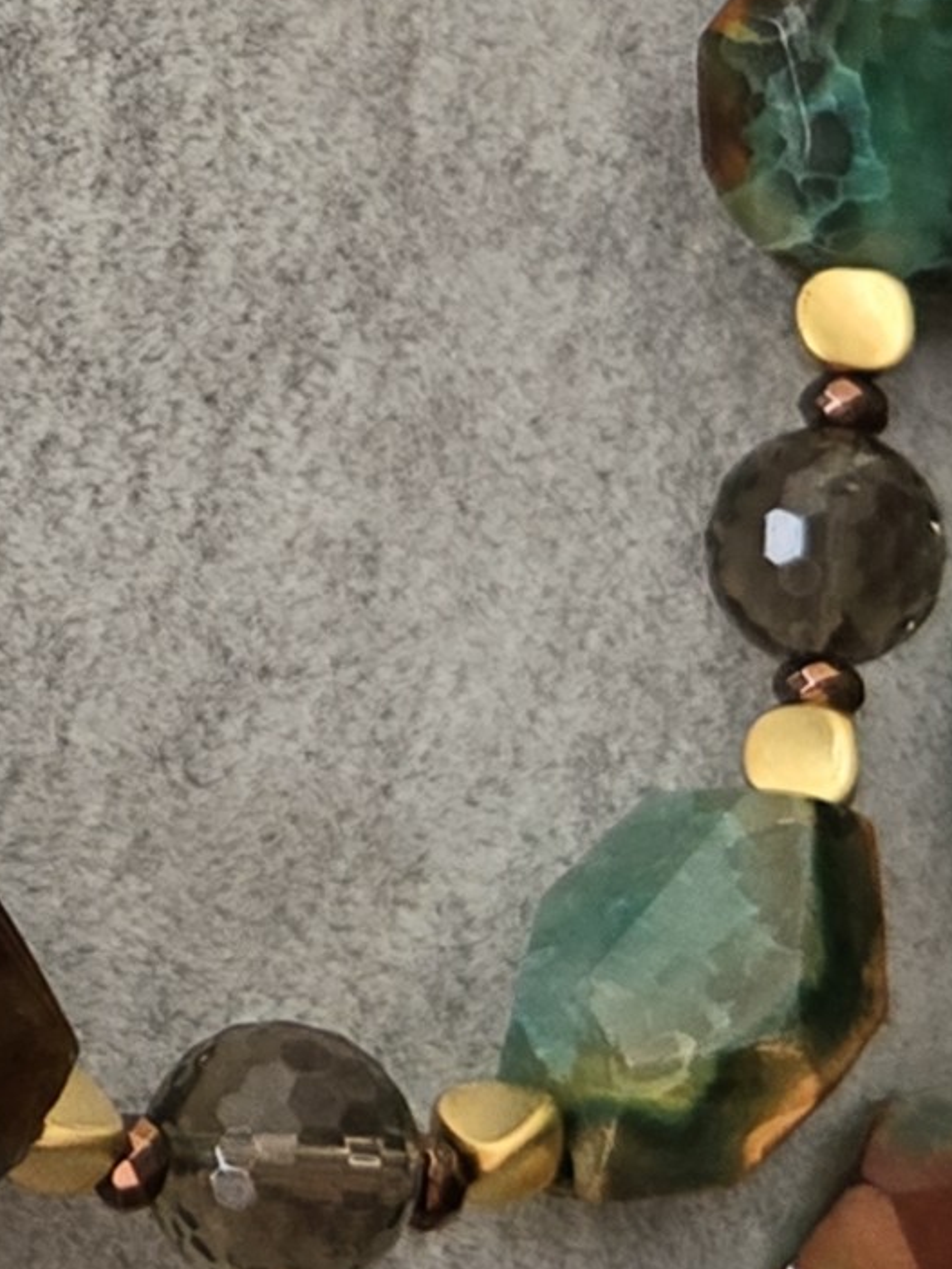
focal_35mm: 131
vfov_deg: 14.8
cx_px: -291
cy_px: 45
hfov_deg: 11.0
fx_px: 4801
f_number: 1.8
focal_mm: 5.4
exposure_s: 1/100
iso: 320
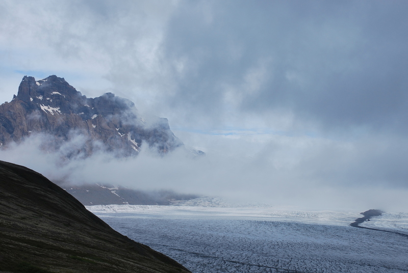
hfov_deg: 24.6
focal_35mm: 82
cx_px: 204
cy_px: 136
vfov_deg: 16.6
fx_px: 936
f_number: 10
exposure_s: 1/320
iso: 100
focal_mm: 55
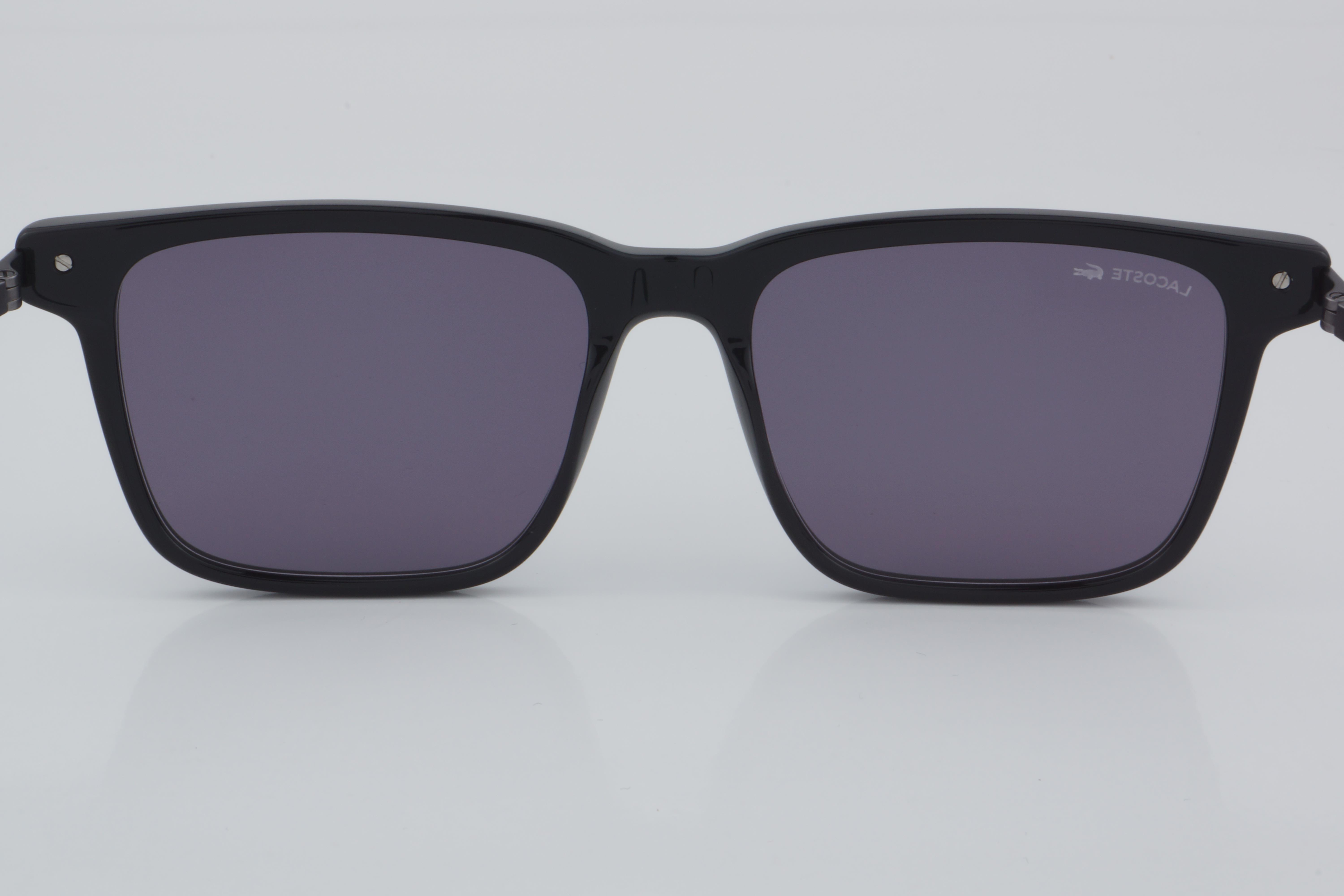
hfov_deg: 24.6
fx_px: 3080
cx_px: 672
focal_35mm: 82
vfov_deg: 16.6
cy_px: 448
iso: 100
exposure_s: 1/4
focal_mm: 55
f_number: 32
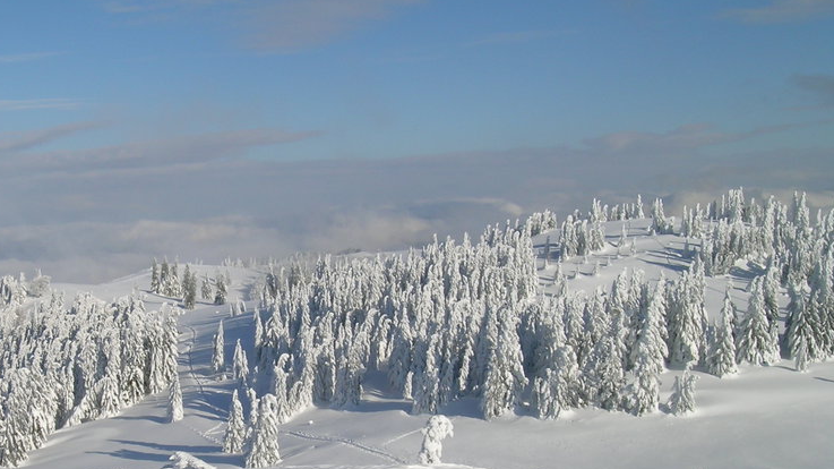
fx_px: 1172
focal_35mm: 53
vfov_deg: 22.3
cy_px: 384
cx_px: 257
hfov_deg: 38.6
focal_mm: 7.2
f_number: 7.6
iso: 50
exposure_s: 1/414
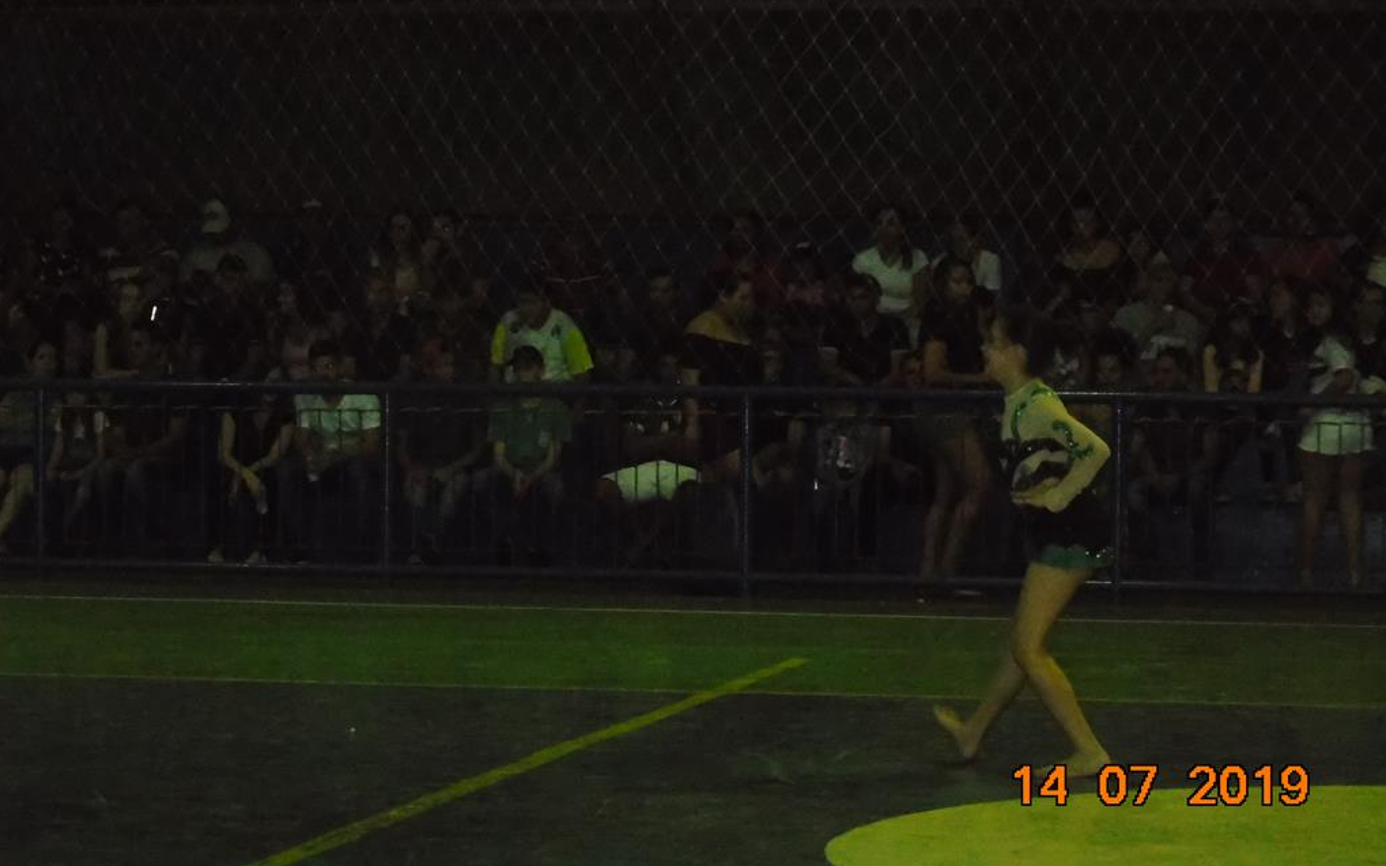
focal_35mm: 115
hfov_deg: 18.1
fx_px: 4344
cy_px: 373
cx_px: 694
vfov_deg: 11.4
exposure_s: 1/60
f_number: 4.4
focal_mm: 19
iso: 1600
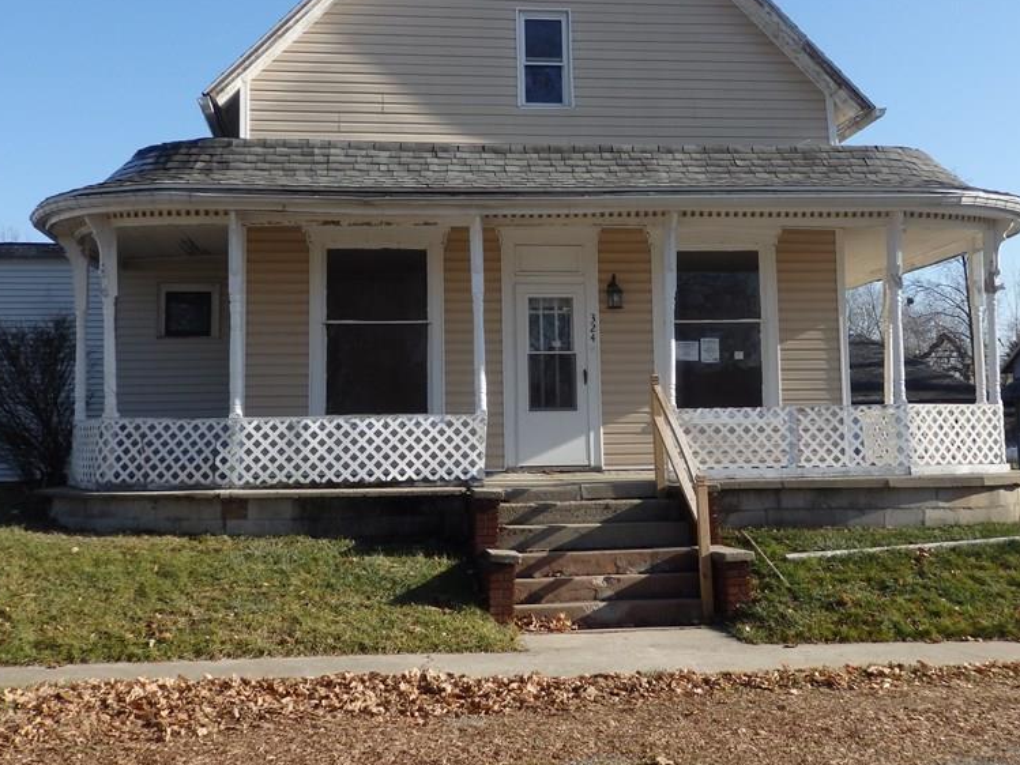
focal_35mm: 41
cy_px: 274
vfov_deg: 34.9
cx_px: 549
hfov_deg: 45.7
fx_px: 1208
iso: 100
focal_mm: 5.5
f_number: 3.3
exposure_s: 1/800
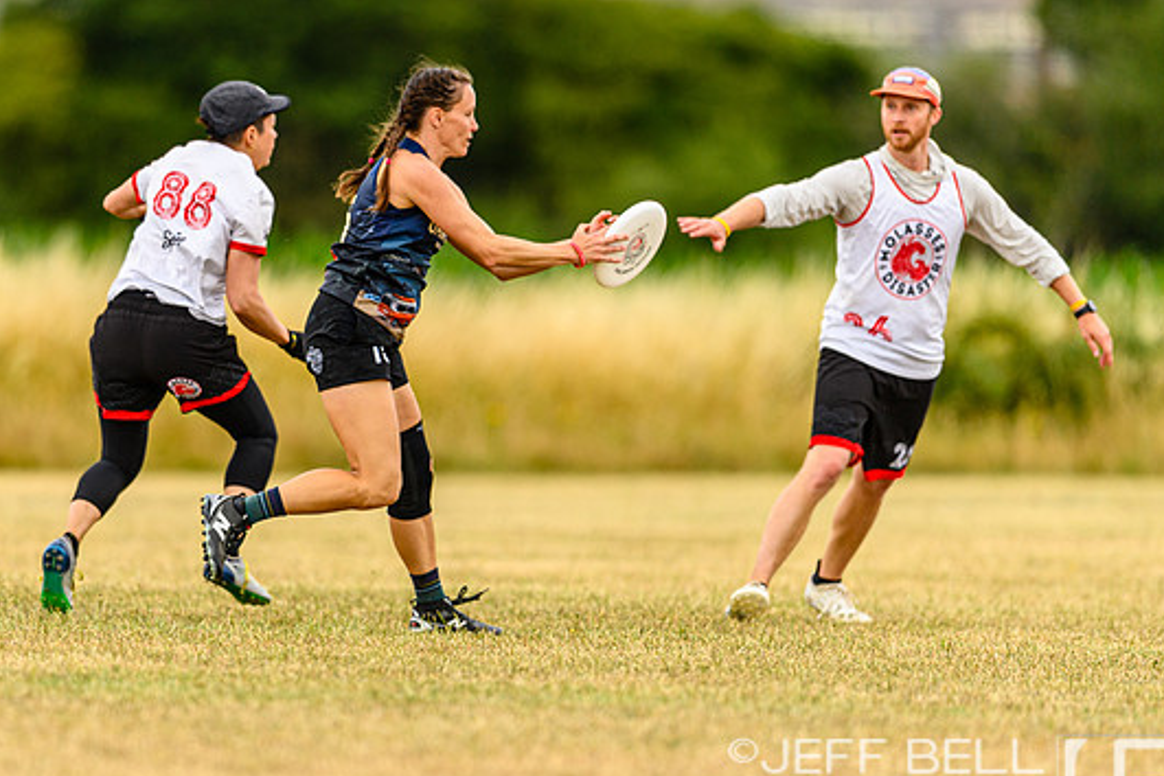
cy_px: 410
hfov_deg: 3.6
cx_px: 402
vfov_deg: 2.4
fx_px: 18752
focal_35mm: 580
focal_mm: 400
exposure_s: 1/1000
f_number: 3.2
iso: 125
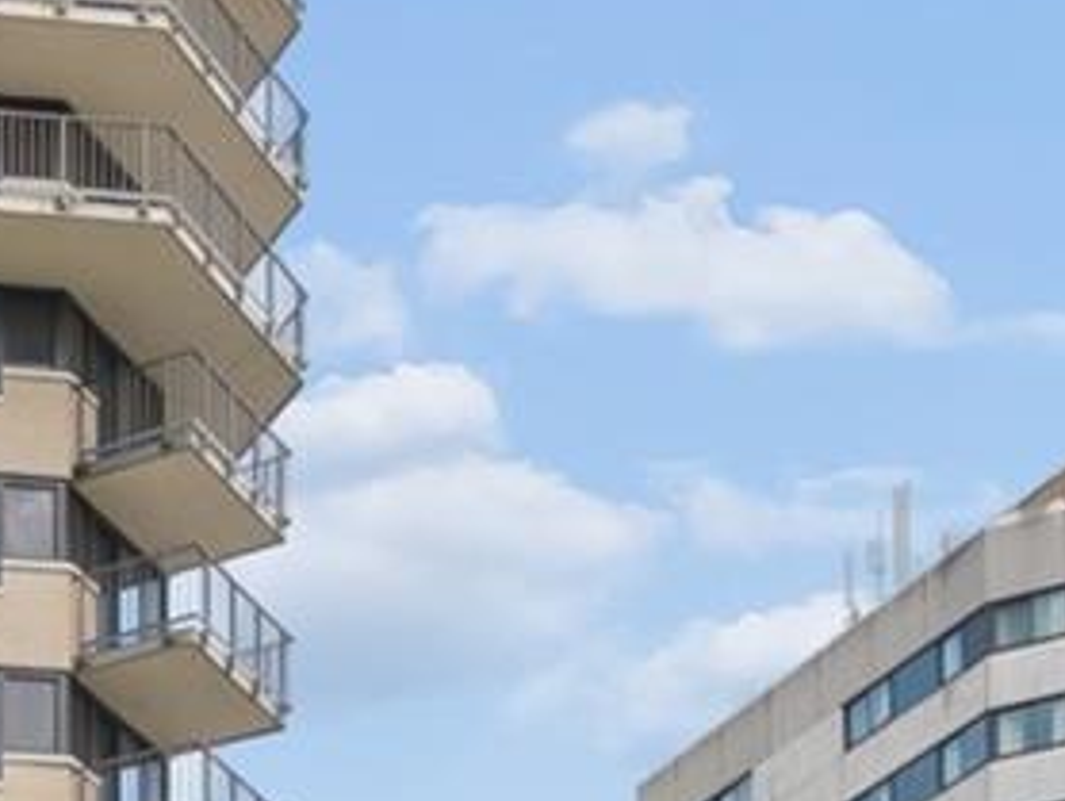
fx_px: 3048
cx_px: -885
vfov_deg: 13.2
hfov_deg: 16.4
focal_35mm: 99
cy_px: 1525
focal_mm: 14
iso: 200
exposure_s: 1/100
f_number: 11
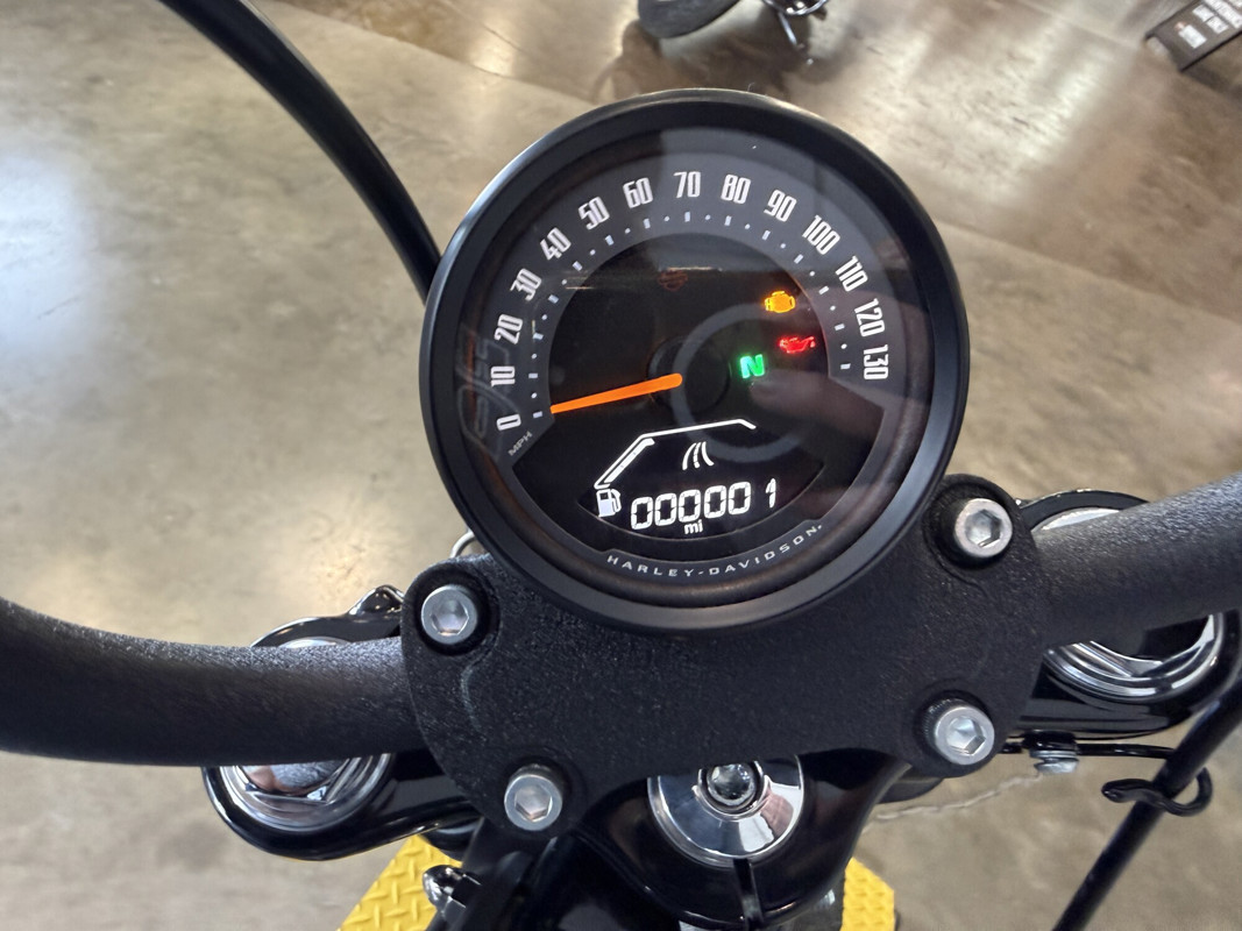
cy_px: 466
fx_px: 861
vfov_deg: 56.8
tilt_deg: -42.6
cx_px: 621
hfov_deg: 71.6
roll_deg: -24.8
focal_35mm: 24
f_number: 2.2
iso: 400
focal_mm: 2.22
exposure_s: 1/60
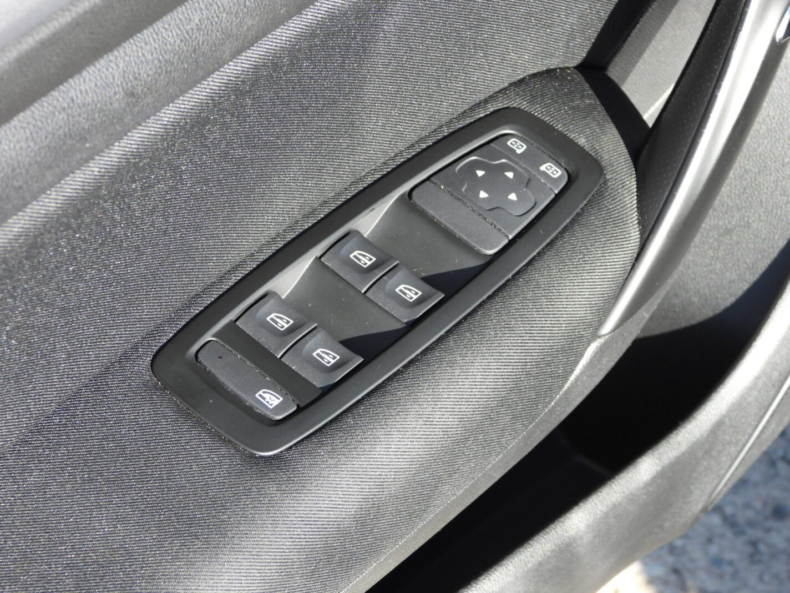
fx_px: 2396
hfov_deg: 18.7
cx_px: 395
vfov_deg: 14.1
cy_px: 296
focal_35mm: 105
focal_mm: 18.9
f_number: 4
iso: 140
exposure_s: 1/60
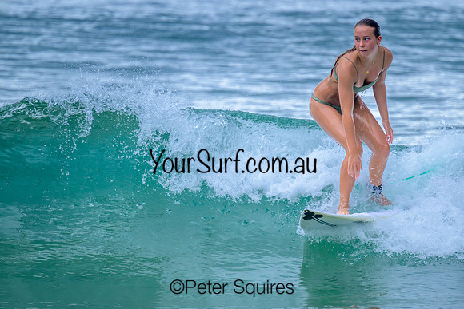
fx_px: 8786
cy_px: 172
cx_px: 282
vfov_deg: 2.0
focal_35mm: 682
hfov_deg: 3.0
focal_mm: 560
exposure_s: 1/2000
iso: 1400
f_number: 8
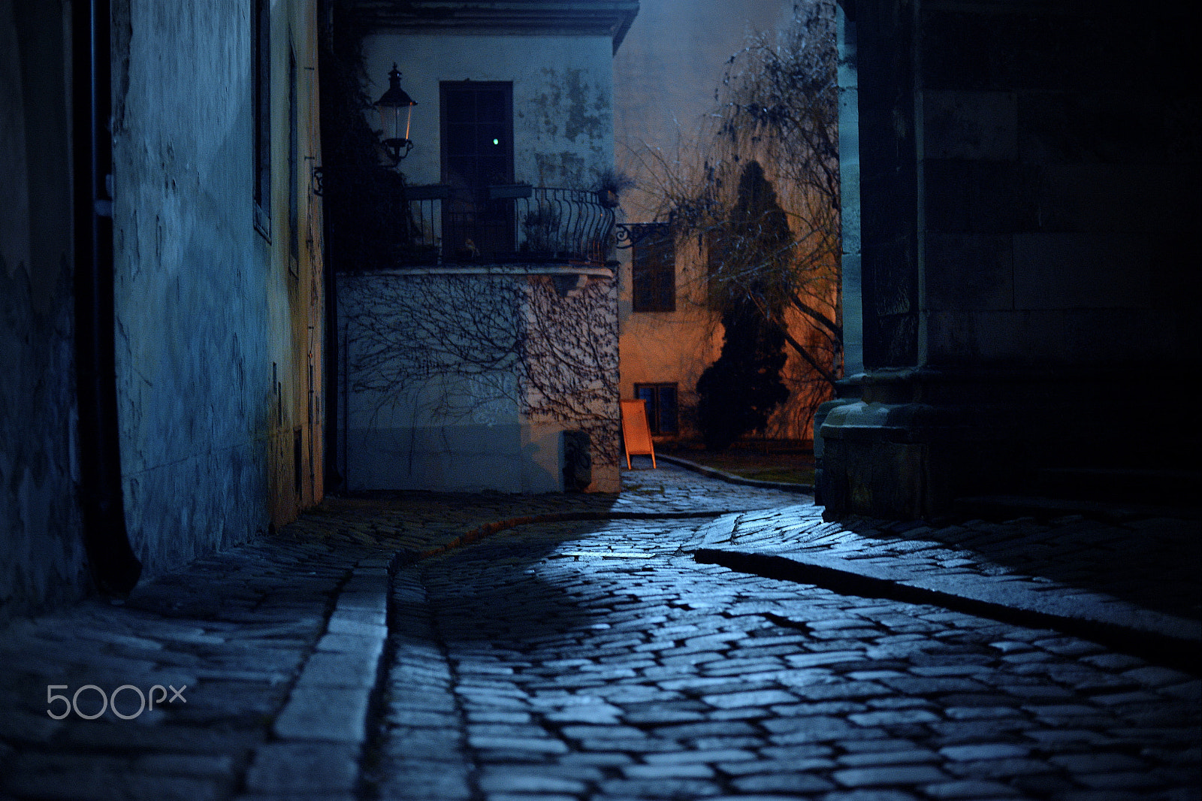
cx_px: 601
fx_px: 1669
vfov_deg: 27.0
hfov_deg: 39.6
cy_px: 400
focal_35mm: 50
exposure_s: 1/25
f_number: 1.8
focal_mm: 50
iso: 1000
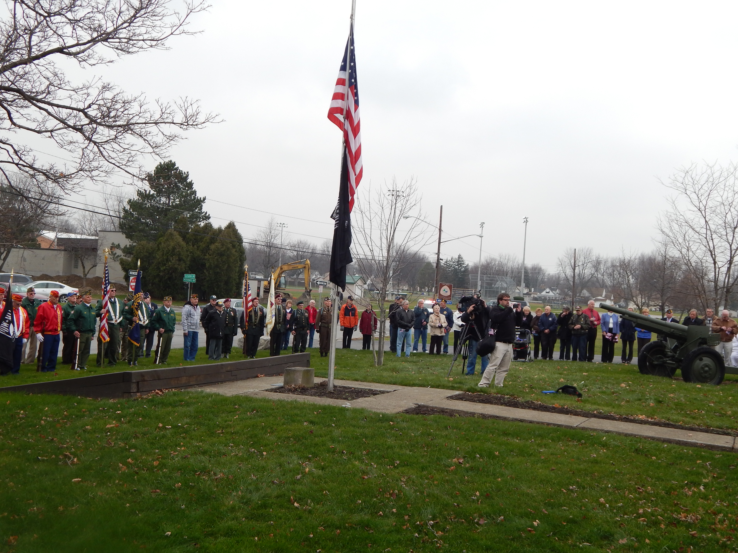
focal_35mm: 38
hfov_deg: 49.0
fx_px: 810
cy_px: 276
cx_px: 369
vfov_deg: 37.7
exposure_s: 1/320
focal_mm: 6.8
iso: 125
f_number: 3.4
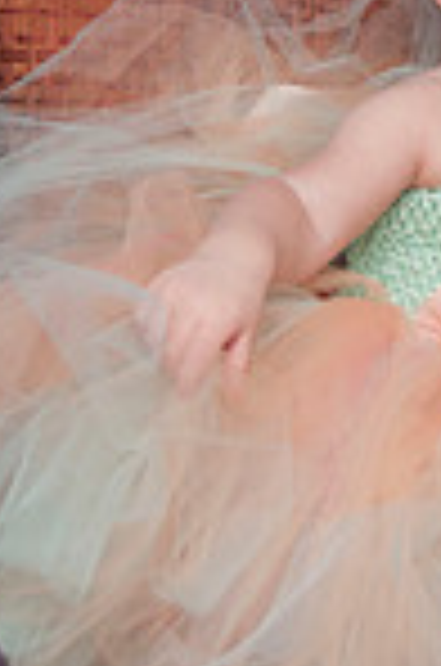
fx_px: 3877
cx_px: 605
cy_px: 94
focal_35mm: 210
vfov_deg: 9.8
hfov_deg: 6.4
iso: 400
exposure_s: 1/250
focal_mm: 46
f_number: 5.6
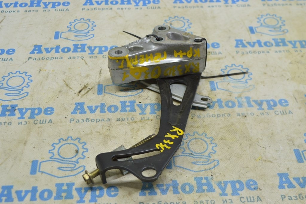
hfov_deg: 38.9
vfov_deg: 26.4
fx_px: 433
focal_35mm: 51
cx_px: 153
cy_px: 102
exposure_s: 1/30
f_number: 5.6
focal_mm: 34
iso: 400
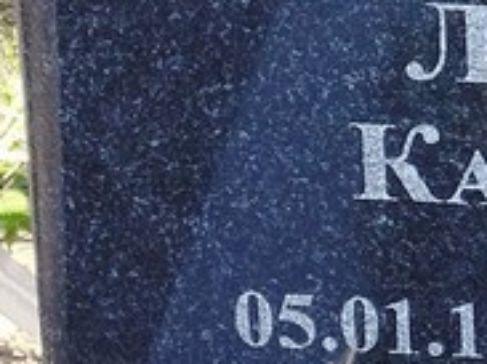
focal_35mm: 127
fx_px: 1786
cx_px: 758
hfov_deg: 14.4
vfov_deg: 11.6
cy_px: 40
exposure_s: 1/100
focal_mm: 5.31
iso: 50
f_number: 1.7
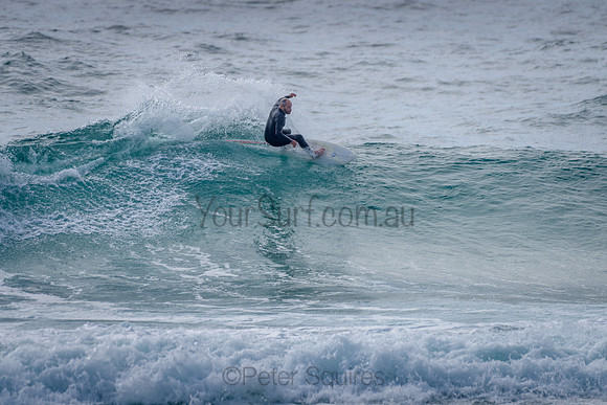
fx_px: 10341
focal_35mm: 613
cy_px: 178
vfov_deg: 2.2
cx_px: 298
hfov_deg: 3.4
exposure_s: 1/2000
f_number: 5.6
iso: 140
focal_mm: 500
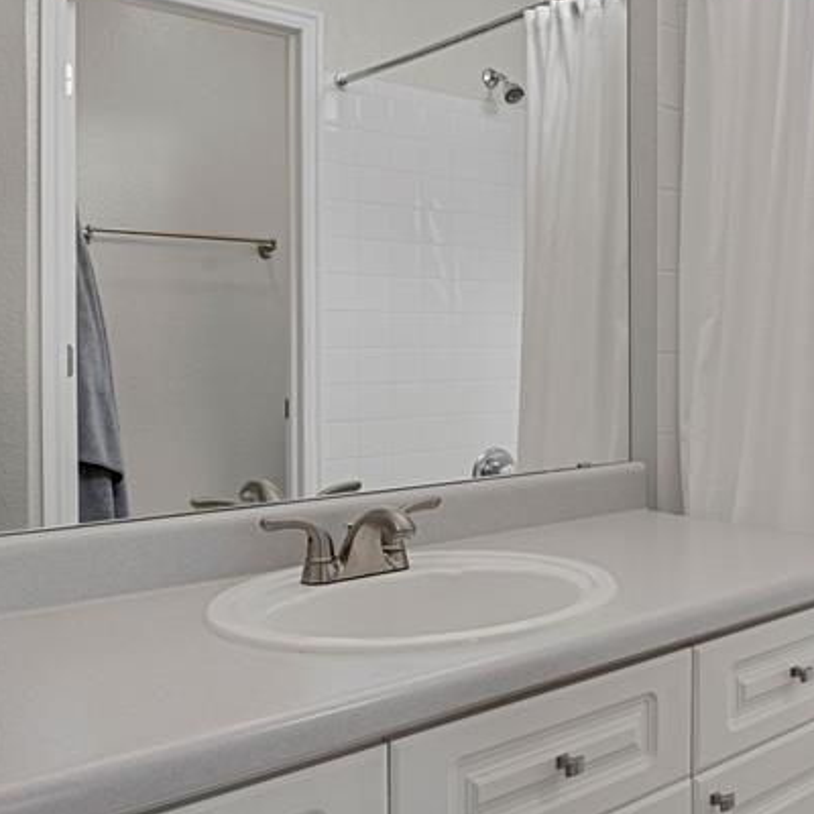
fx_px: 984
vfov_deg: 44.8
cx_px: 706
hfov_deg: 41.9
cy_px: 338
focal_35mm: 37
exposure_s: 1/2
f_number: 8
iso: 250
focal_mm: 17
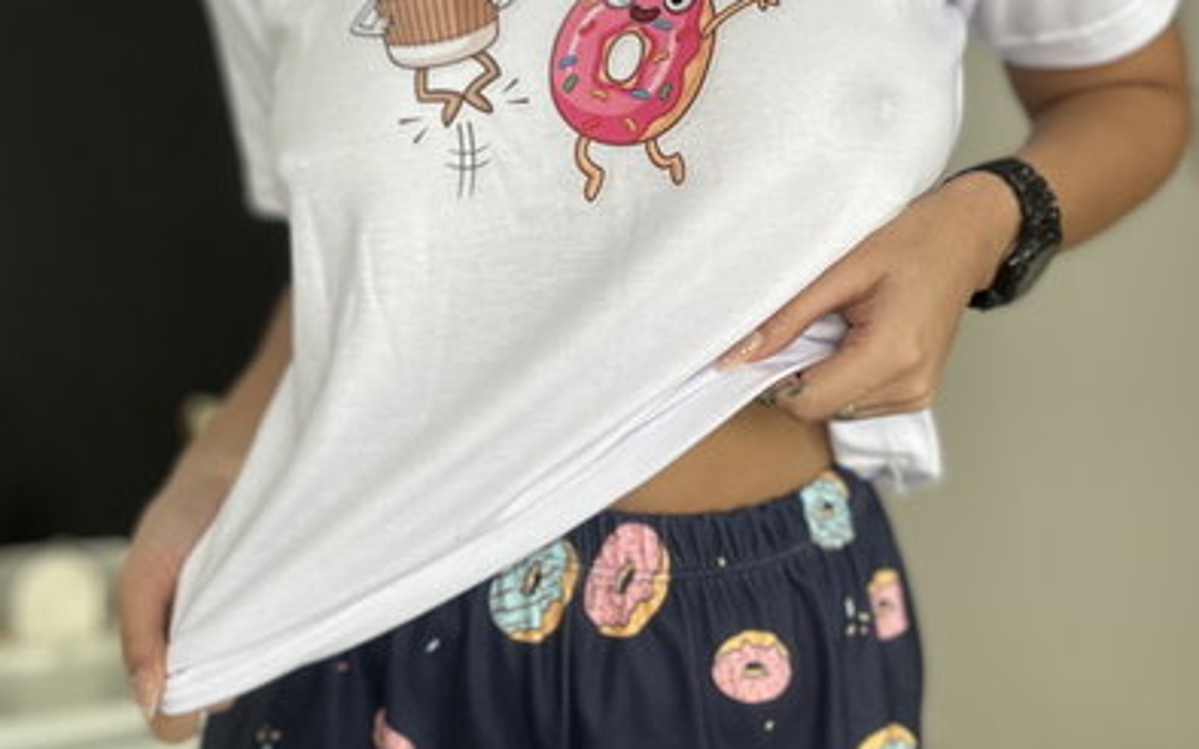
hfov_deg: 46.2
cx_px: 606
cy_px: 248
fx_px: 1405
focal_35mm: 43
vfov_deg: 29.6
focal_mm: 2.69
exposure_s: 1/121
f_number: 1.9
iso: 32
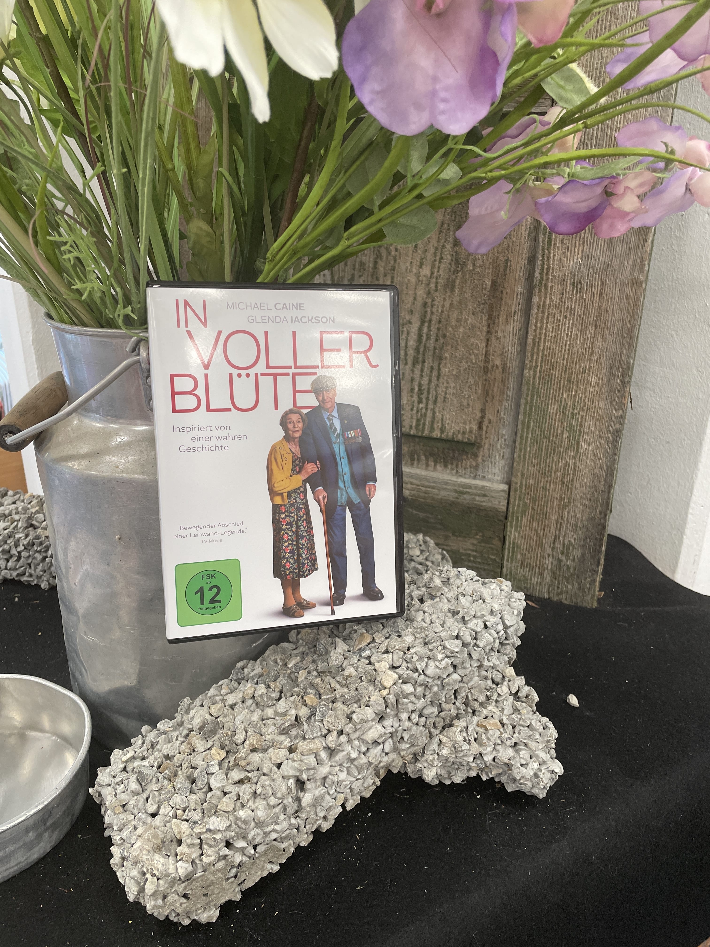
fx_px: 711
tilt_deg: -21.5
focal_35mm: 26
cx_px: 355
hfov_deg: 53.1
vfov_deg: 67.3
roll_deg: +0.6
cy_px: 474
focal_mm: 4.2
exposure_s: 1/118
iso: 125
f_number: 1.6
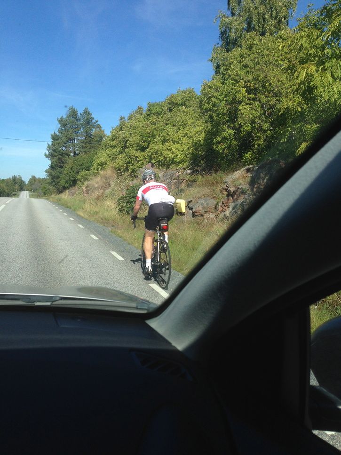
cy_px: 228
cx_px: 170
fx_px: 434
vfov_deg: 55.4
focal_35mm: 33
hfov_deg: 42.9
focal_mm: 4.12
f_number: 2.4
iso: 50
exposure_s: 1/1106
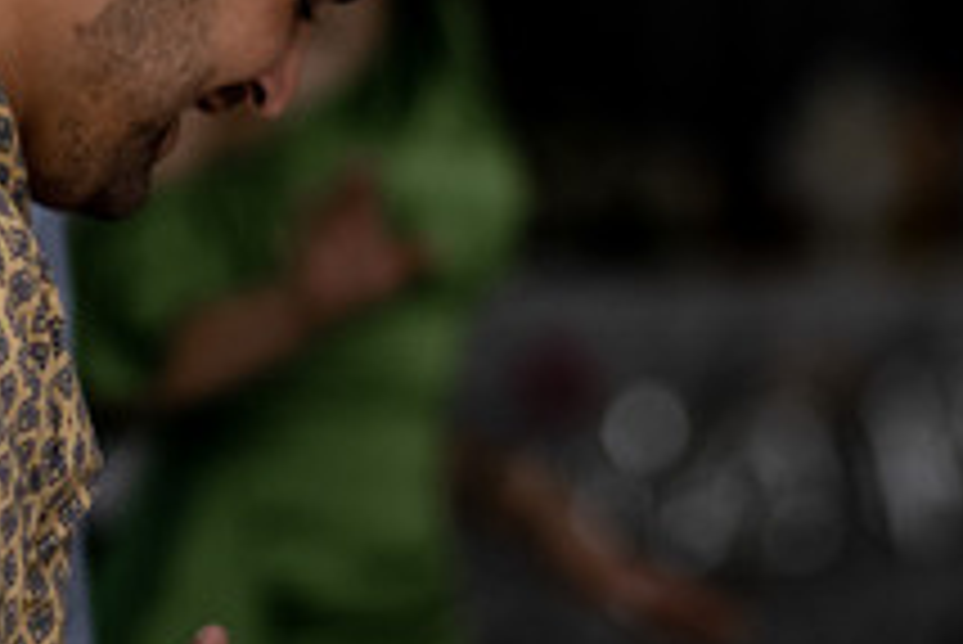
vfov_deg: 3.6
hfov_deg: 5.4
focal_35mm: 382
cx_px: 130
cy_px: -34
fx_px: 10225
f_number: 1.8
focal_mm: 85
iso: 1000
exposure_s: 1/200
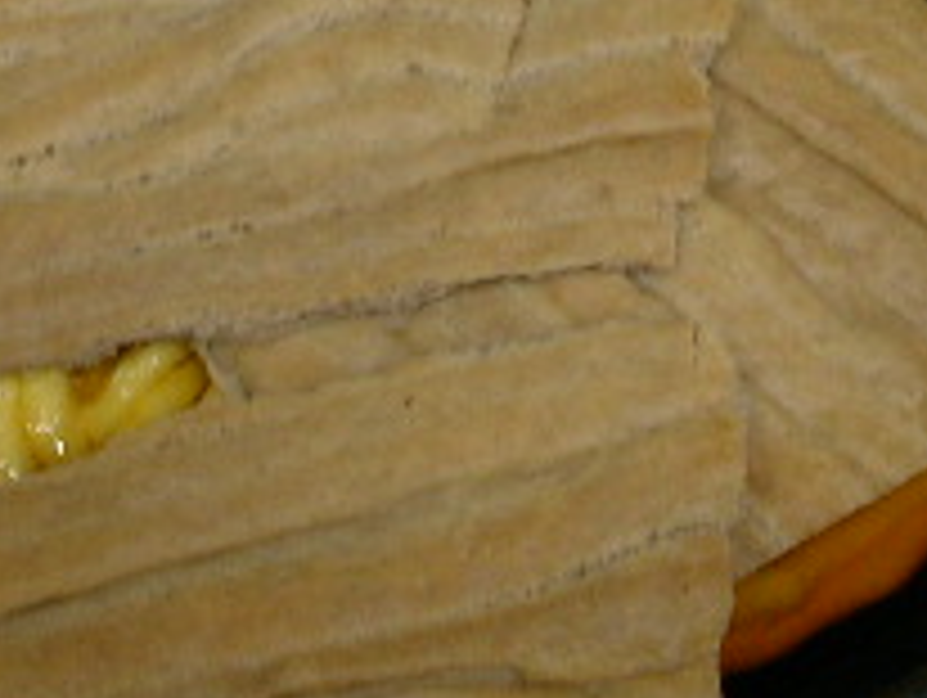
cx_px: 279
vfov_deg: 12.4
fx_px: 3164
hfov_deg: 16.6
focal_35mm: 118
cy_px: -5
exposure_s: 1/15
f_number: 3.5
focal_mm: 5.8
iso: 100
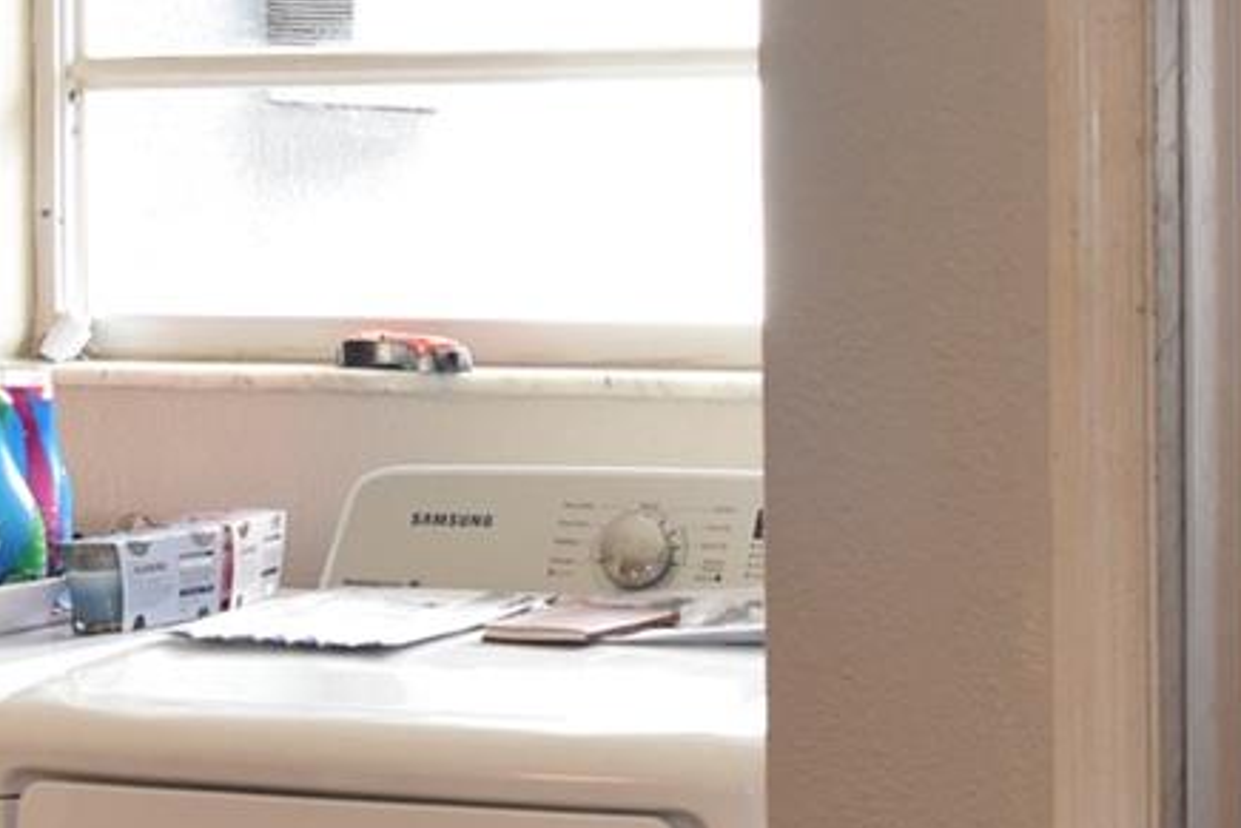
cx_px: 726
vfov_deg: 13.8
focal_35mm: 99
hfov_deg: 20.6
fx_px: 3414
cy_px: 353
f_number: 4
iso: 800
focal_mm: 18
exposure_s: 1/60
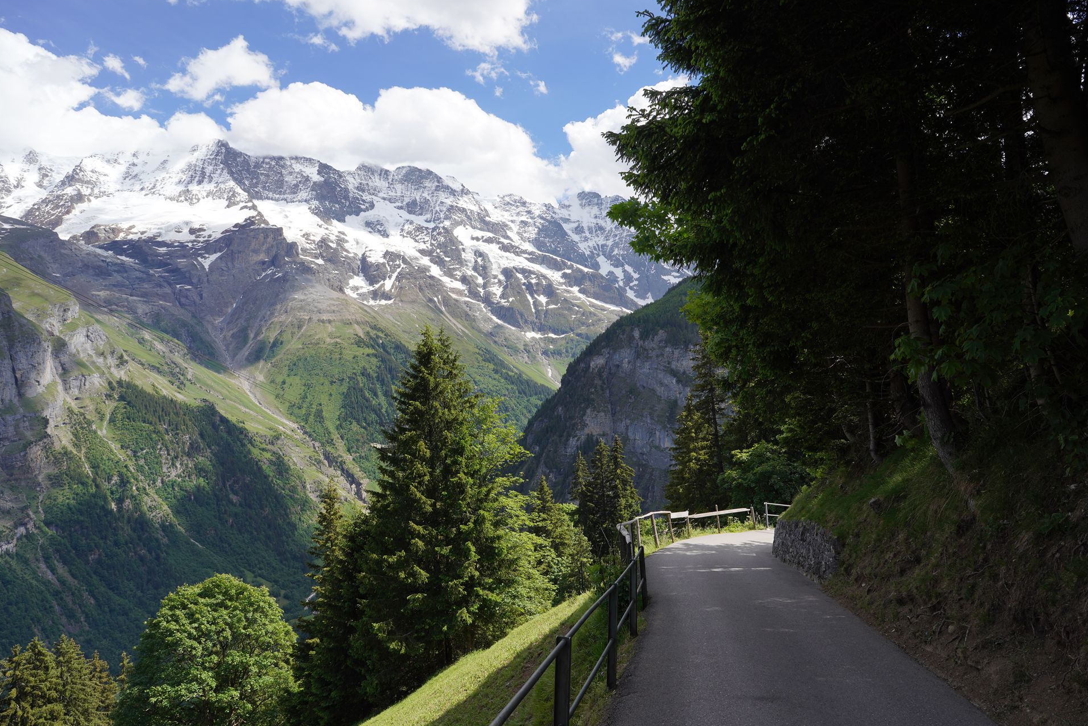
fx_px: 756
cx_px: 559
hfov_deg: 71.5
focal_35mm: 25
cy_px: 360
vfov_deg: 51.3
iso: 100
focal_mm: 24
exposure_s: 1/100
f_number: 13
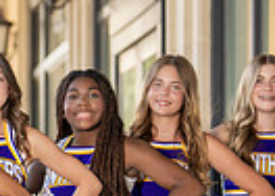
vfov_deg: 5.5
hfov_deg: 7.7
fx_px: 1997
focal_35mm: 256
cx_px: -119
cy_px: 320
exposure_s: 1/400
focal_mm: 50
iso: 100
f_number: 1.6
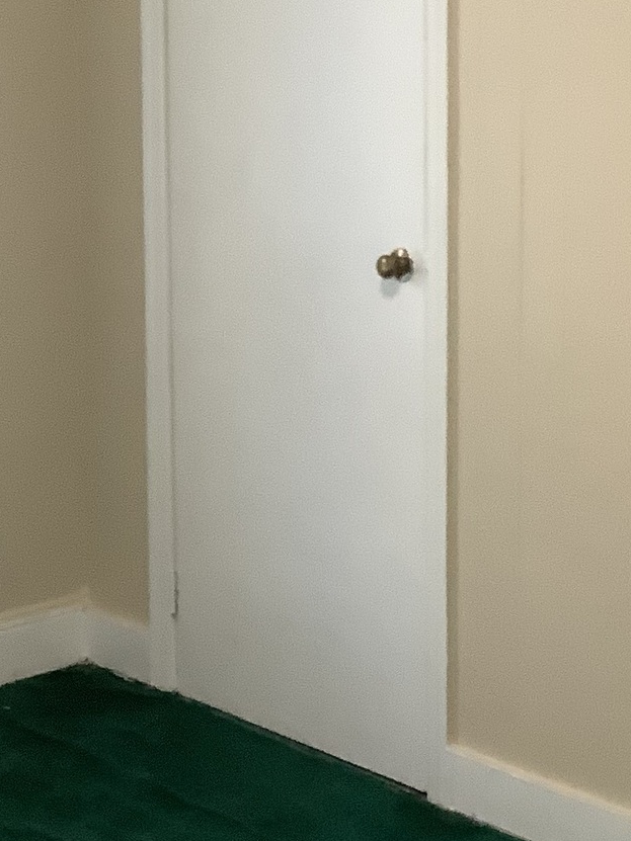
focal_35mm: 86
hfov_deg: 17.0
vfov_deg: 22.5
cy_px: 188
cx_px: 103
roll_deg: +1.3
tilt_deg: -7.0
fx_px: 2091
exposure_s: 1/60
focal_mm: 3.3
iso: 200
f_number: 2.4
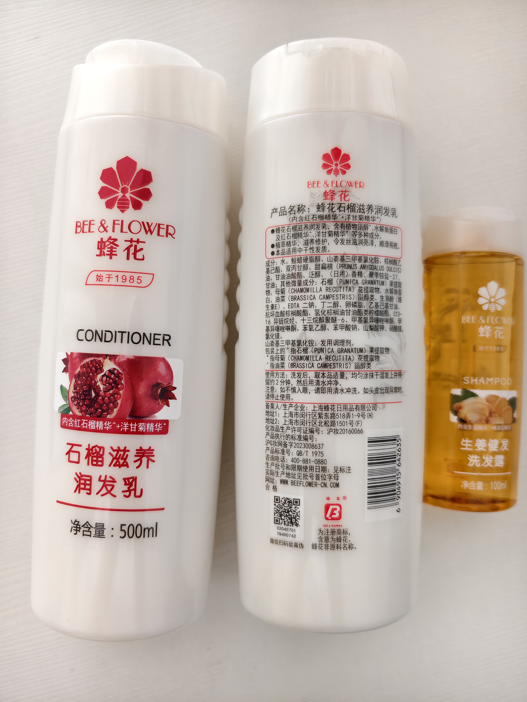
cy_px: 351
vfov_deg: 73.9
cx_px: 264
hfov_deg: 58.9
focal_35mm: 23
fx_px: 467
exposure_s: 1/50
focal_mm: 8.67
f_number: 1.75
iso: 754
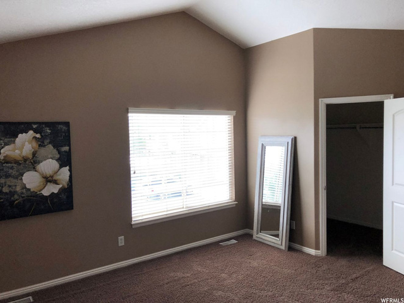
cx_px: 202
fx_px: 327
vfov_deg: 49.7
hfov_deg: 63.4
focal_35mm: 28
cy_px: 152
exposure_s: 1/40
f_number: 1.8
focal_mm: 3.99
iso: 25
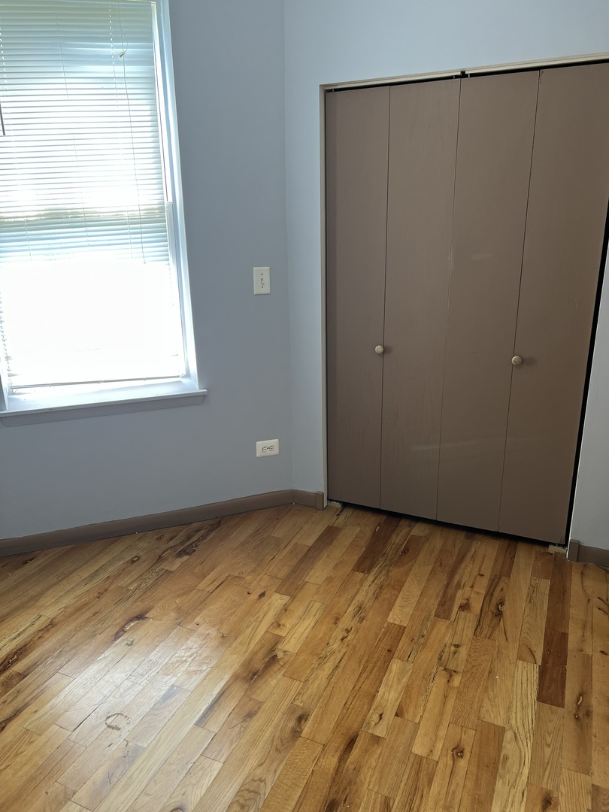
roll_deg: +1.6
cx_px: 304
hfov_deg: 53.1
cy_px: 406
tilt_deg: -14.3
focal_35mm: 26
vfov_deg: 67.3
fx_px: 610
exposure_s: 1/60
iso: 64
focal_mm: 5.7
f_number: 1.5
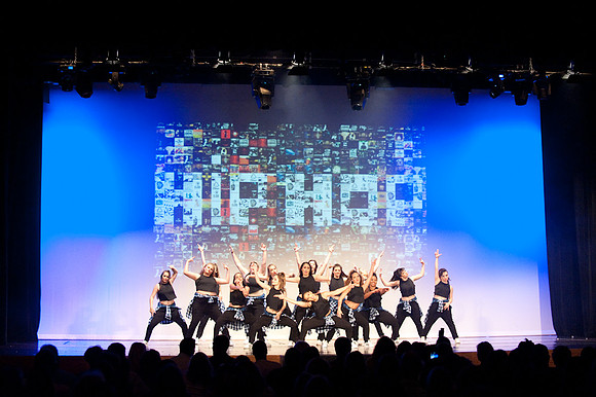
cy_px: 198
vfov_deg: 19.4
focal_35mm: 70
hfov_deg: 28.9
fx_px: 1158
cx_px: 298
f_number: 2.8
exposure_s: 1/200
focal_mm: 70
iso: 3200
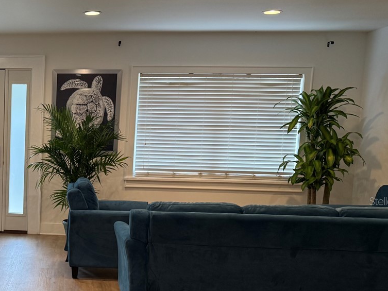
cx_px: 6
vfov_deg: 28.3
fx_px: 572
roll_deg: -1.5
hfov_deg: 34.3
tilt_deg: -6.8
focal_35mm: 51
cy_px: 201
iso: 125
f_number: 1.78
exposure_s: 1/111
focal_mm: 6.76
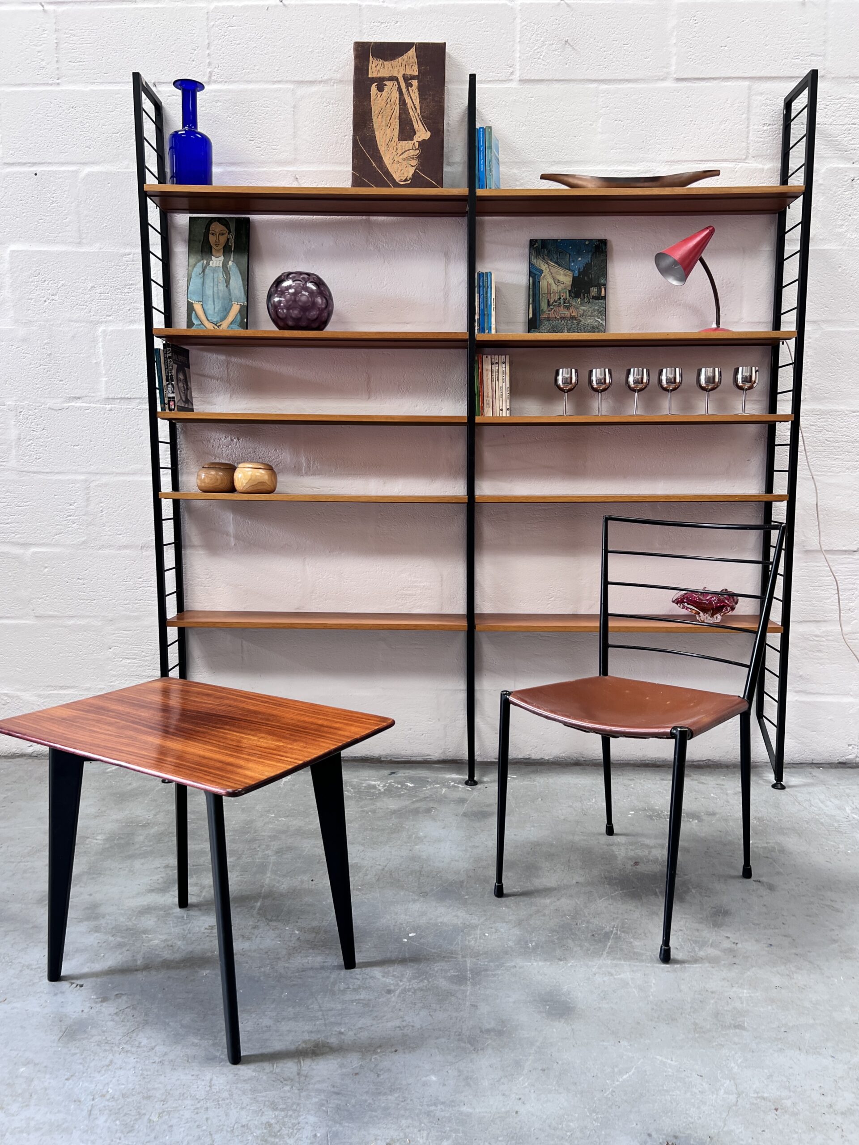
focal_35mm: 26
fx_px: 860
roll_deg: +0.9
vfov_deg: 67.3
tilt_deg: -7.4
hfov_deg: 53.1
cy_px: 572
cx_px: 430
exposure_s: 1/121
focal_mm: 5.7
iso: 50
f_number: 1.5
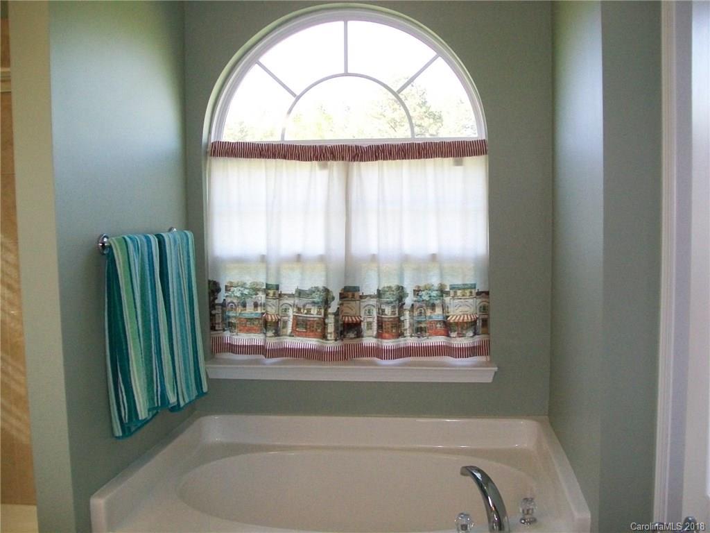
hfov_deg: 51.4
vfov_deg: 39.7
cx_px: 355
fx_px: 738
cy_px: 266
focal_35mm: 36
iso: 200
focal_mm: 6
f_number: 2.7
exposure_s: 1/125
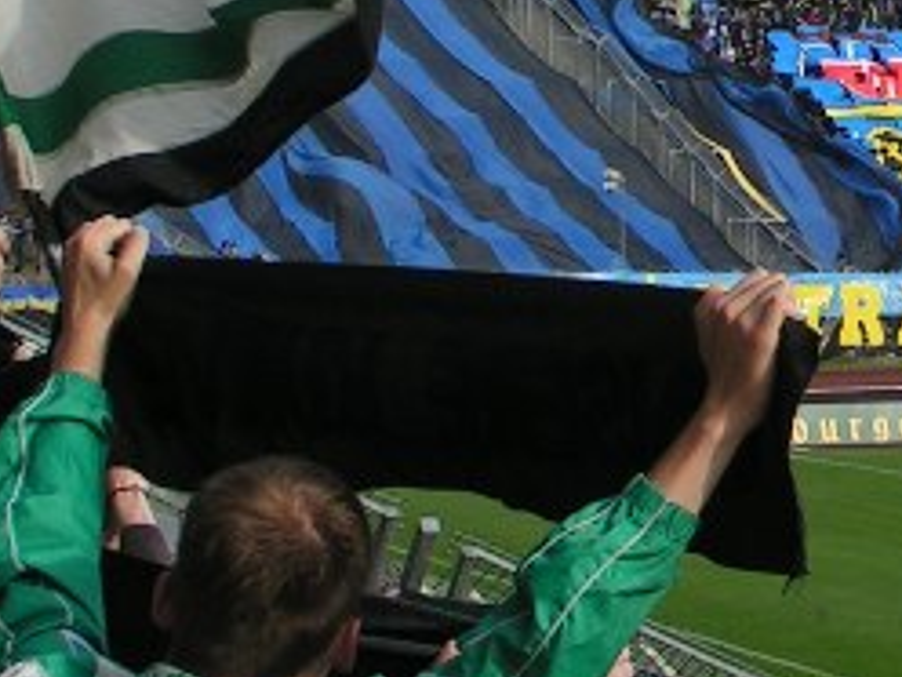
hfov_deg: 10.5
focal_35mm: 184
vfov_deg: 8.0
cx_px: 1131
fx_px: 4795
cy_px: -98
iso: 50
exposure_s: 1/250
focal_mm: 8.7
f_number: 5
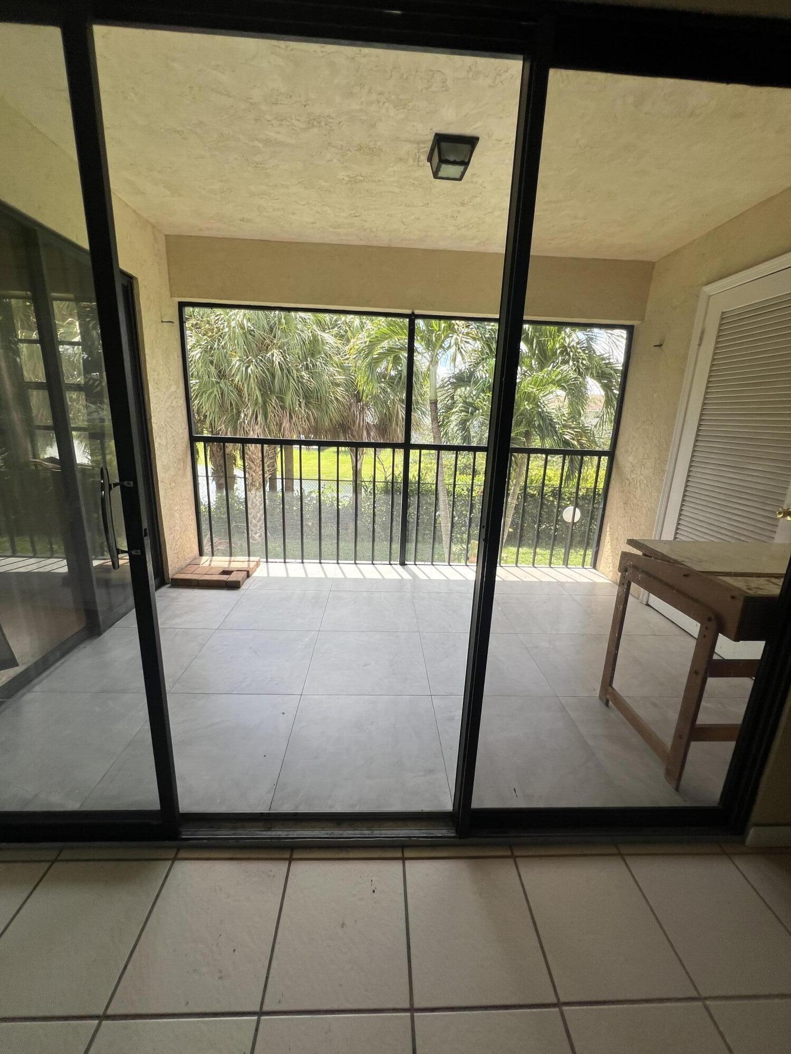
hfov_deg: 89.9
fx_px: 396
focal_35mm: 13
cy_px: 527
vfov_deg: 106.2
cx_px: 396
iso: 32
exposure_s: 1/208
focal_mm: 1.57
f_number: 1.8
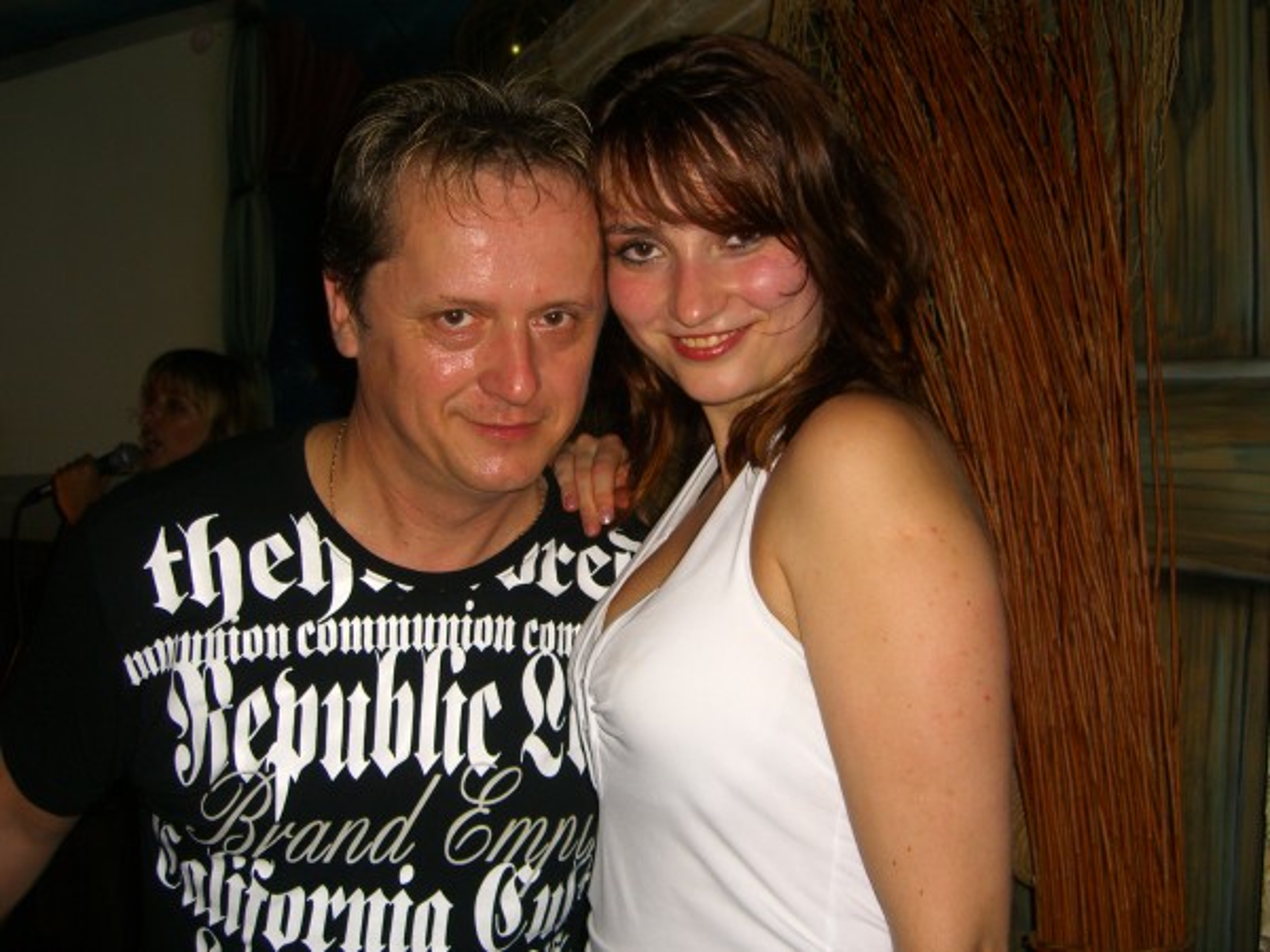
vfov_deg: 37.7
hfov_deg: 49.0
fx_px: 1394
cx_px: 635
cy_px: 476
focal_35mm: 38
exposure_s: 1/60
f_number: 2.8
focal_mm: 7.9
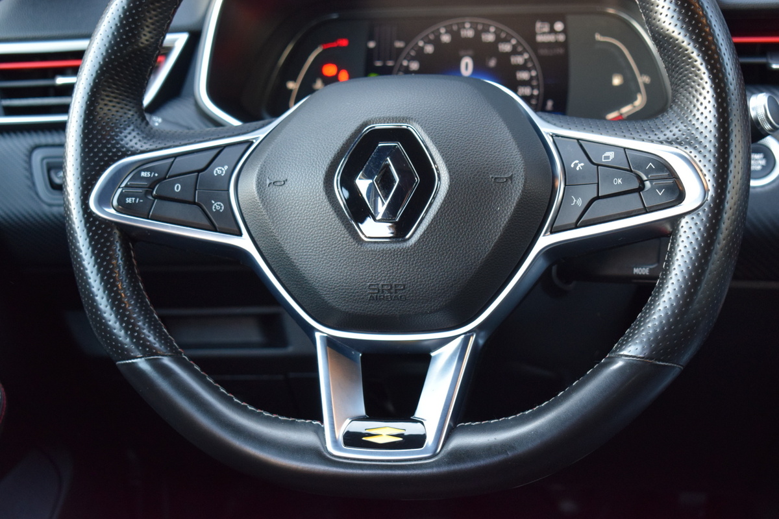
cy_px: 260
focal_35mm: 72
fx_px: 1558
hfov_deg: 28.1
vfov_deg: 18.9
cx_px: 390
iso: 1400
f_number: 5.3
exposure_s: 1/60
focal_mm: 48
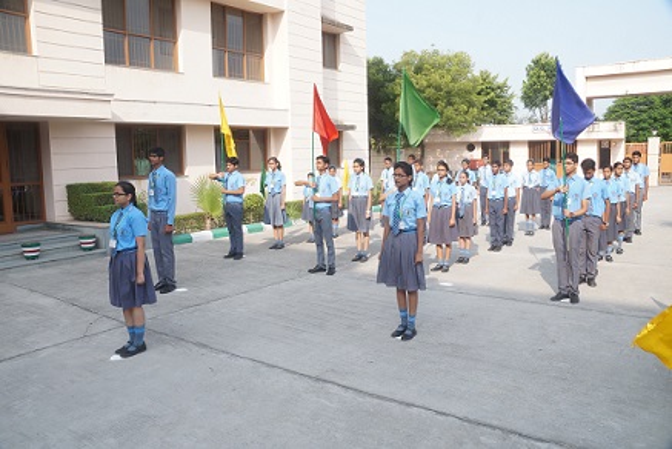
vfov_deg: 43.7
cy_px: 224
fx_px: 560
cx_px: 336
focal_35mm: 30
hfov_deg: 61.9
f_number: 14
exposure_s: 1/125
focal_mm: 20
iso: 400
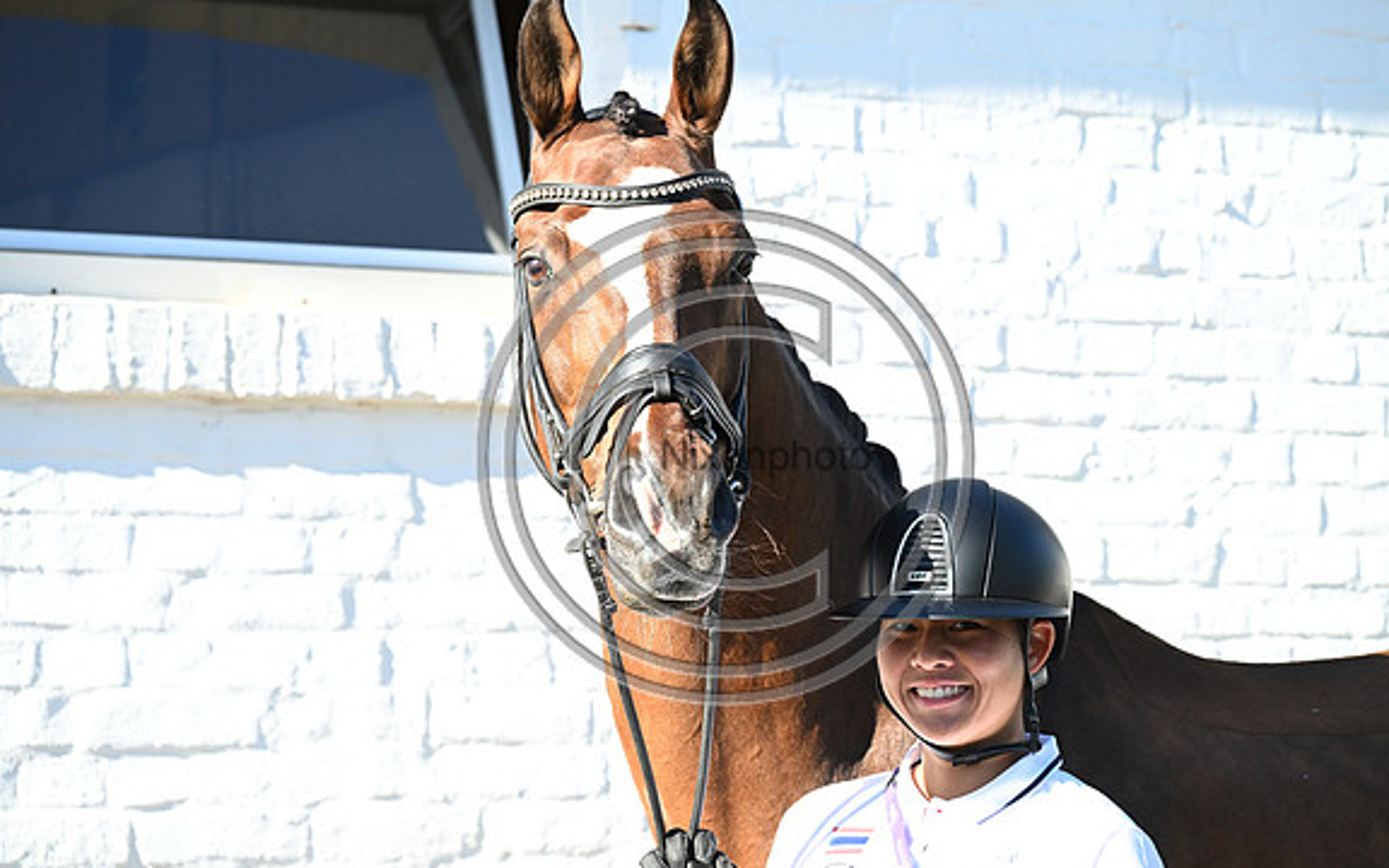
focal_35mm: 113
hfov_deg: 18.4
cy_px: 423
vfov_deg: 11.6
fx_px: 4278
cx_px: 697
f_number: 5.6
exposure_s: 1/1600
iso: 1400
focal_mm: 110
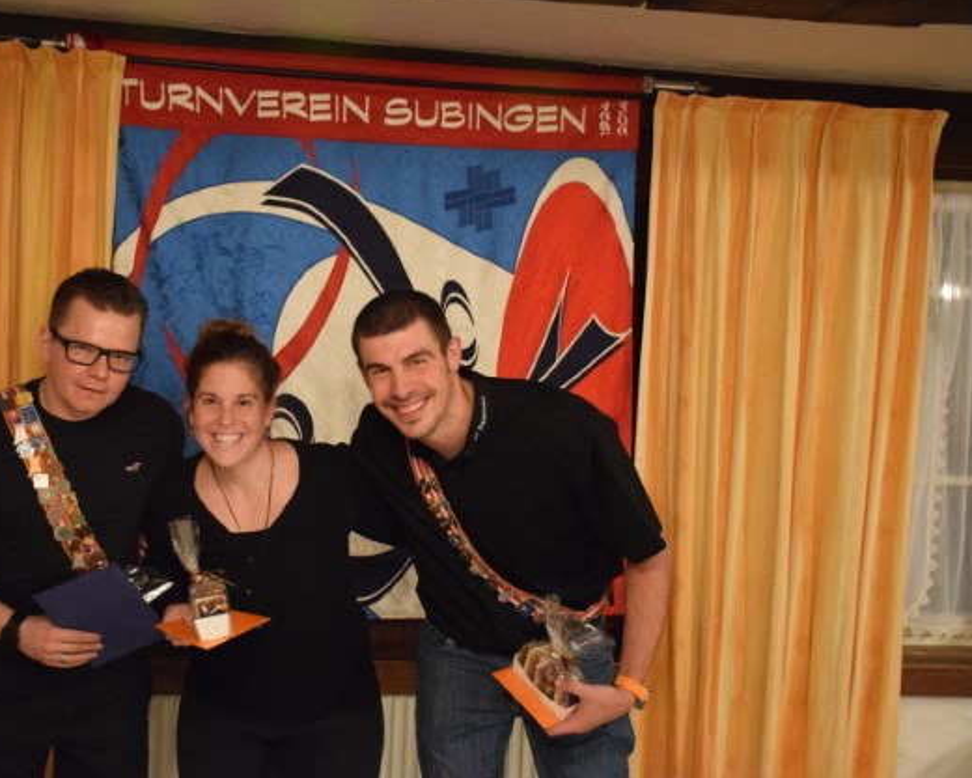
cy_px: 388
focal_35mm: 45
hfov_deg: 41.0
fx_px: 1295
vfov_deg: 33.4
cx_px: 390
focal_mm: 26
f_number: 3.8
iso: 6400
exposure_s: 1/40
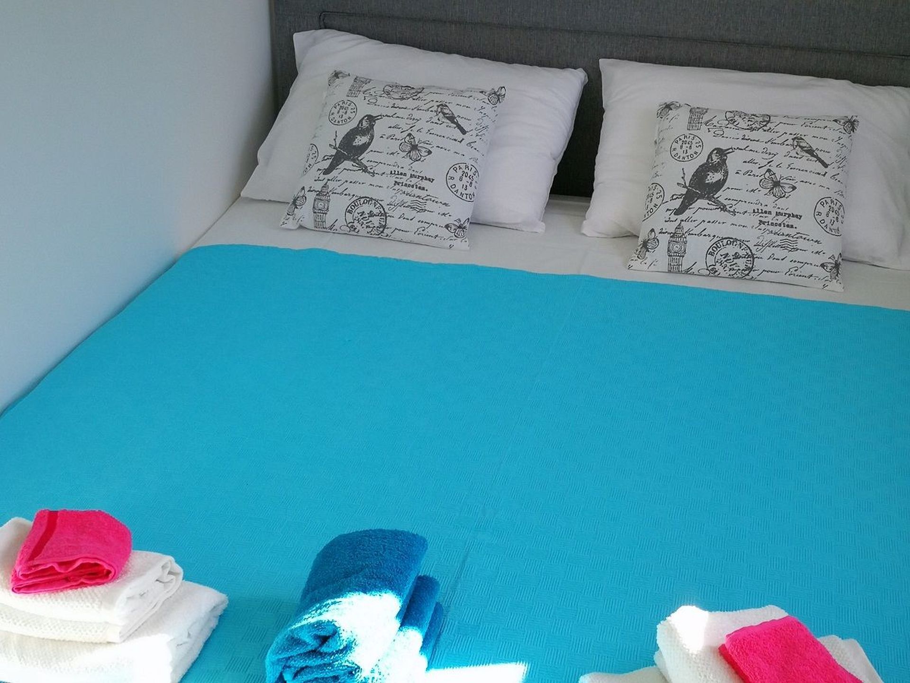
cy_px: 342
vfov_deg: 30.3
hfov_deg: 39.7
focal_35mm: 48
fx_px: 1262
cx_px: 455
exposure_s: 1/120
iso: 80
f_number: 2.2
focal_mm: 3.95
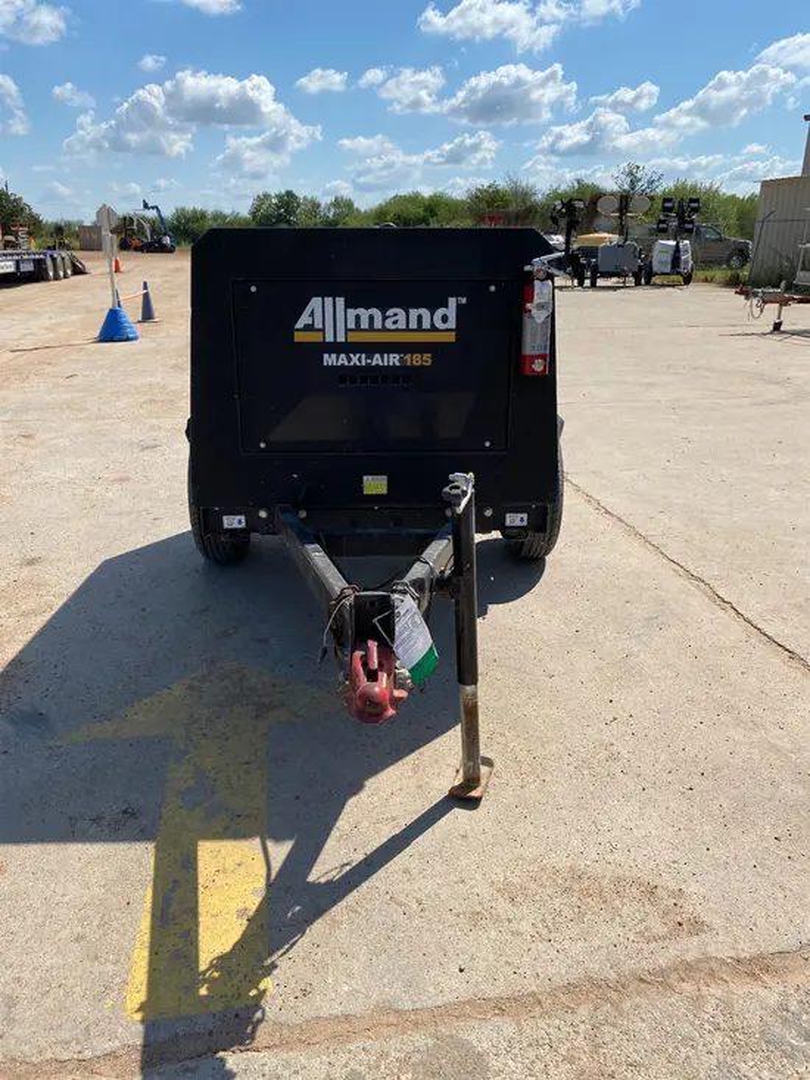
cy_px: 540
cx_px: 405
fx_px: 811
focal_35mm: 26
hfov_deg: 53.1
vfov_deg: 67.3
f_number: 1.8
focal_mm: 4.25
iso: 32
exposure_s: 1/3984
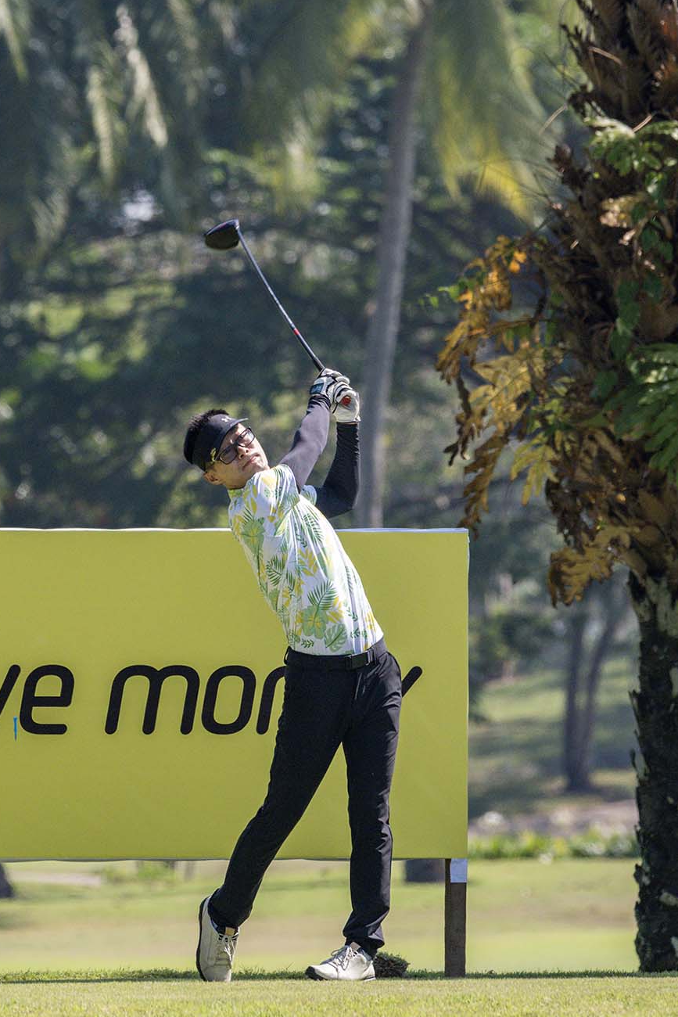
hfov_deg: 3.1
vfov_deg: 4.7
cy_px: 498
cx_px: 351
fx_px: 12510
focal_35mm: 443
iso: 1600
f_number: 8
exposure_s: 1/2000
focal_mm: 400
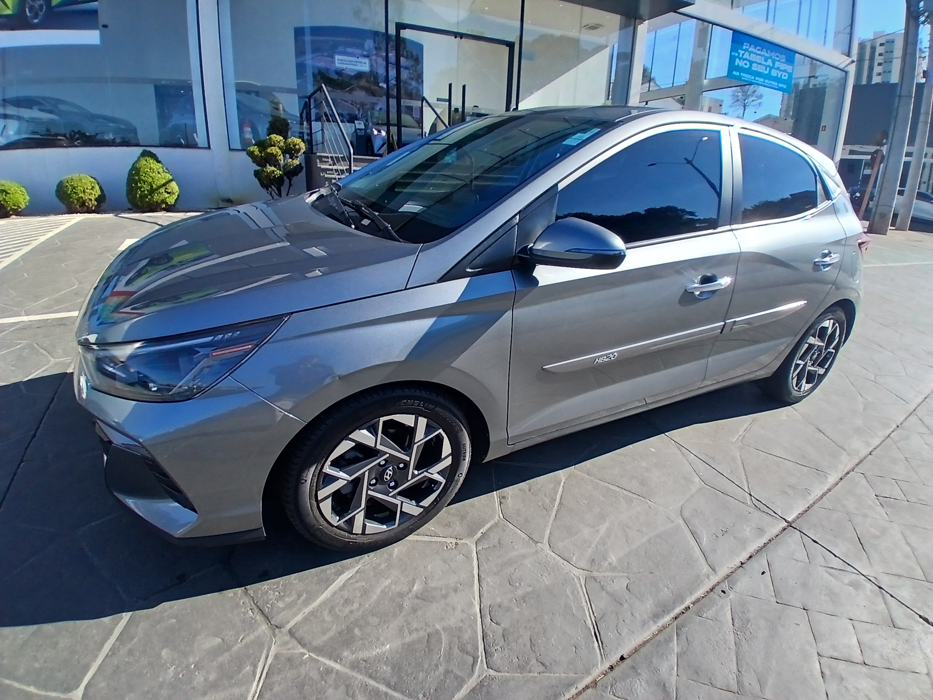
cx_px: 466
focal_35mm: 17
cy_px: 350
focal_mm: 1.4
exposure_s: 1/625
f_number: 2.2
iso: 50
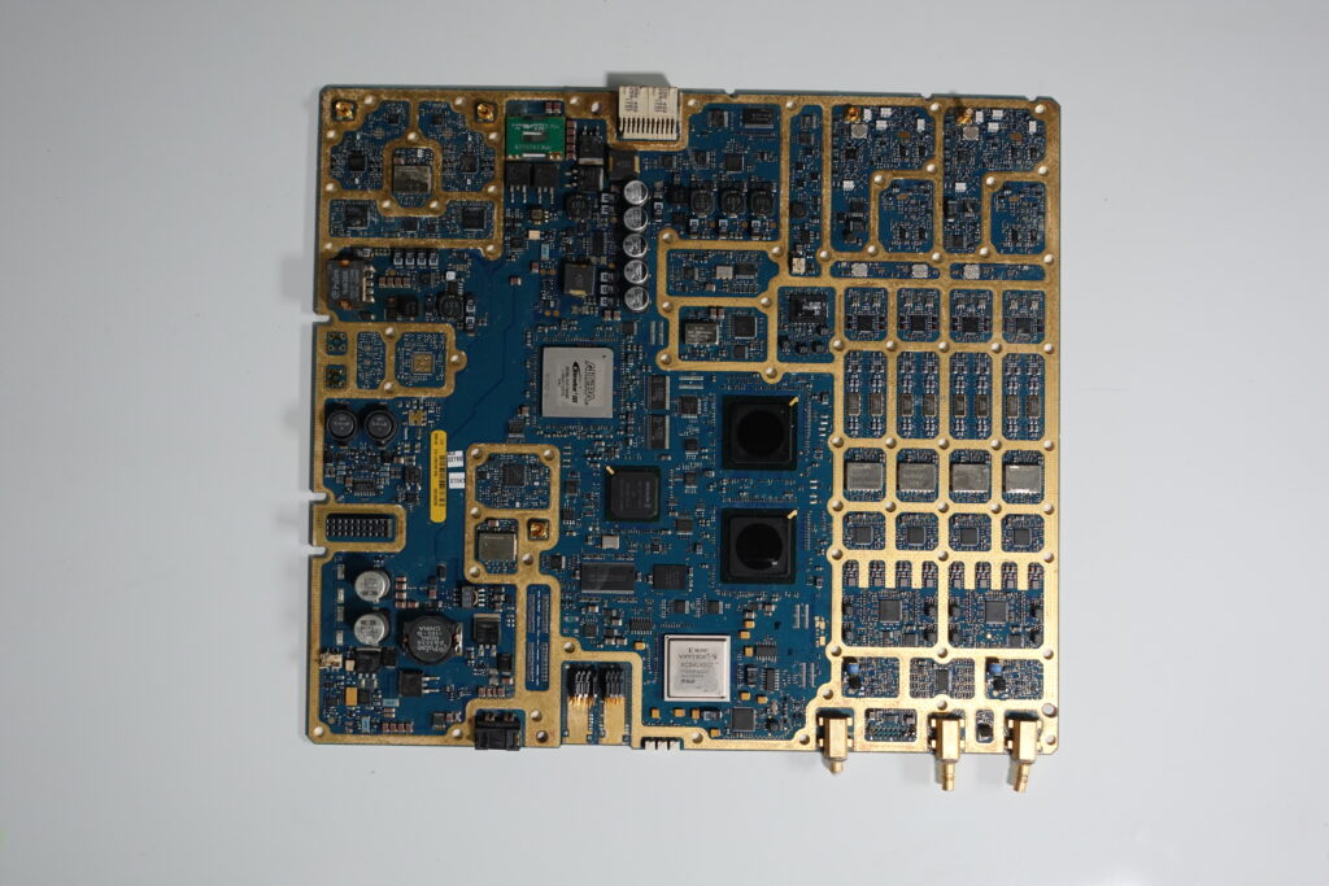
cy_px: 443
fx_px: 1551
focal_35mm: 42
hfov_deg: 46.4
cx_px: 664
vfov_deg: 31.9
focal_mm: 15.87
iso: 500
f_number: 2.8
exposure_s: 1/50
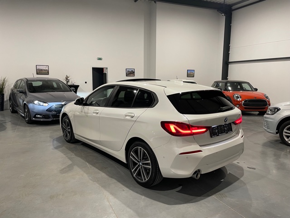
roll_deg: -0.5
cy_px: 109
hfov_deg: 67.3
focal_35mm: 26
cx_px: 145
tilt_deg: -8.3
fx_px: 218
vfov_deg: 53.1
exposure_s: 1/50
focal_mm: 4.2
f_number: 1.6
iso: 64
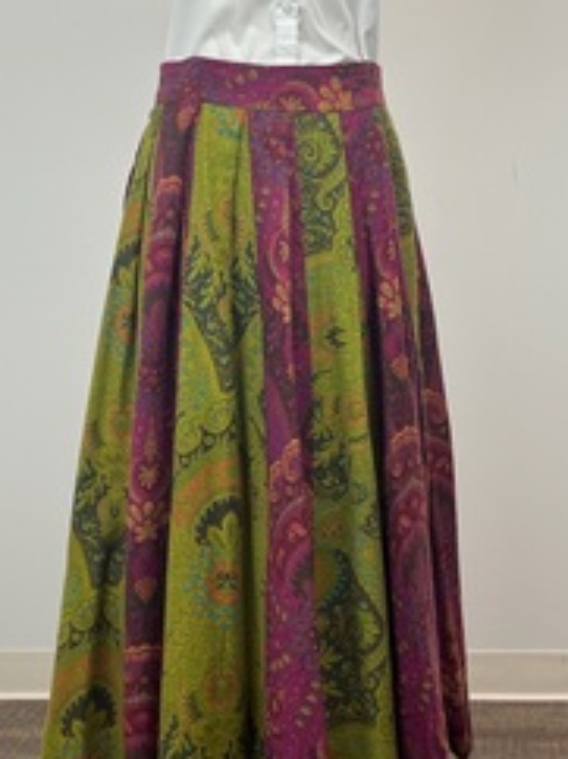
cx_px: 276
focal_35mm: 43
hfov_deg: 33.5
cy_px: 273
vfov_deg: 43.5
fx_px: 942
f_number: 1.6
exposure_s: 1/120
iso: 64
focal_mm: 5.1
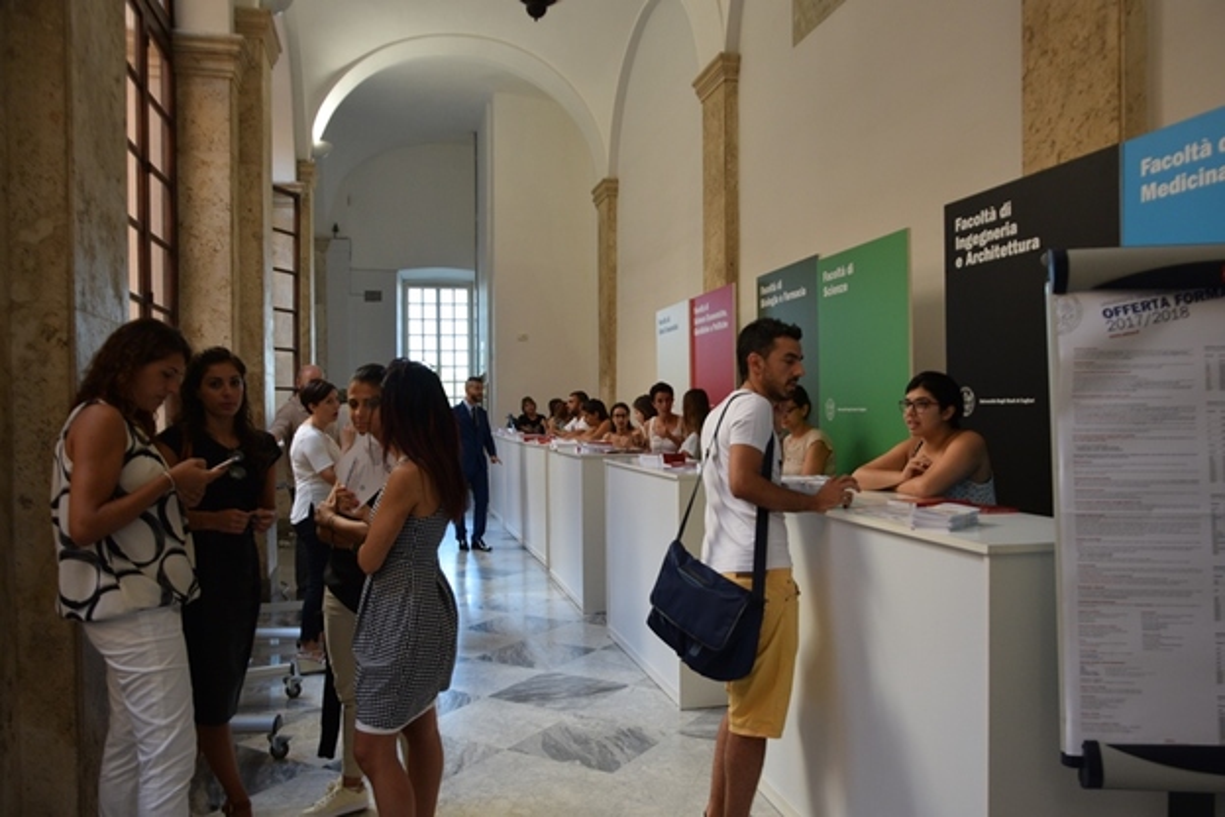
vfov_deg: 47.9
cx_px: 612
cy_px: 408
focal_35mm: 27
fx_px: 919
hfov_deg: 67.4
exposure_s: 1/100
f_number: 5
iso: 400
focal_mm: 18
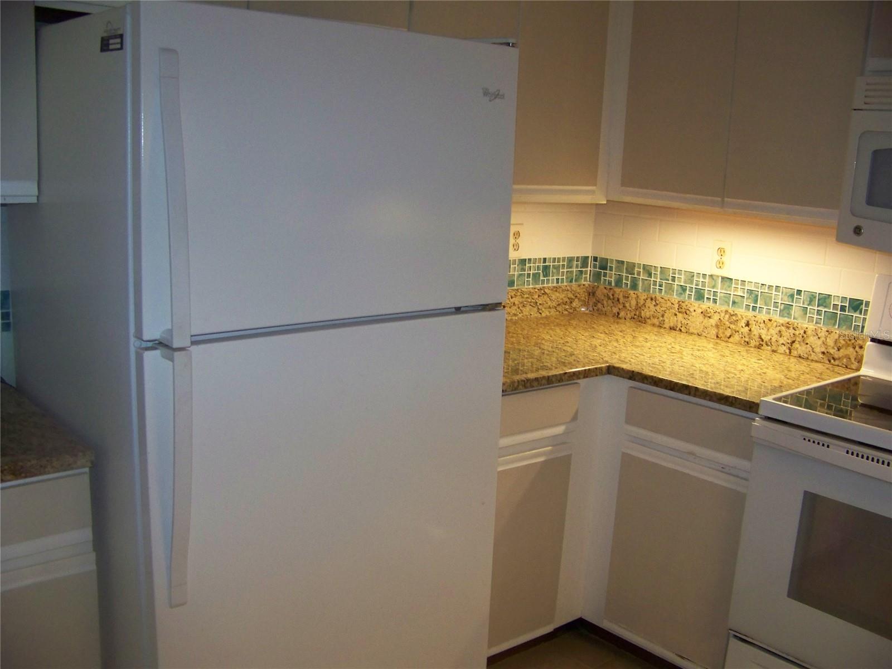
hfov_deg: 51.4
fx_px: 928
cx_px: 446
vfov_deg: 39.7
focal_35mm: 36
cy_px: 334
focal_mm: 5.85
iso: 200
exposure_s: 1/30
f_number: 2.8
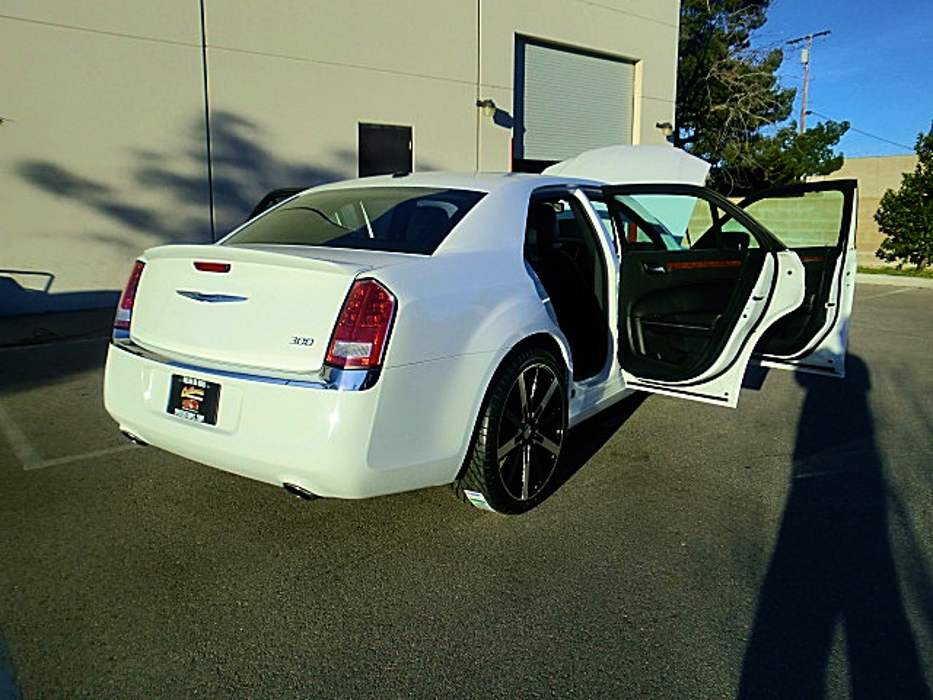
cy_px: 350
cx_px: 466
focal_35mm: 26
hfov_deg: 67.3
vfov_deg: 53.1
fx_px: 701
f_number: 7.8
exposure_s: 1/200
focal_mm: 4.65
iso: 64
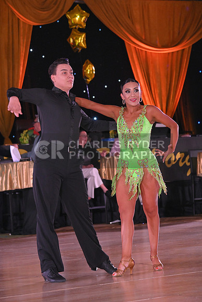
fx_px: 1009
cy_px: 151
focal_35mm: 120
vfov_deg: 17.1
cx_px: 101
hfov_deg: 11.4
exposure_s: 1/320
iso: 4000
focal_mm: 120
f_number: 6.3
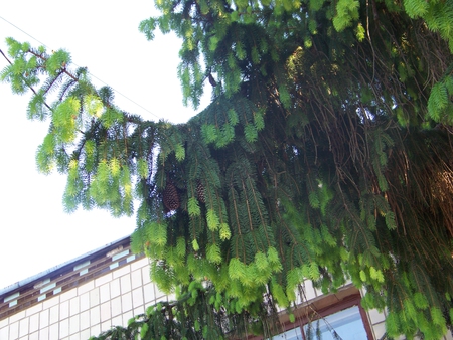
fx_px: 812
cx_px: 226
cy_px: 170
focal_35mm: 62
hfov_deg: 31.2
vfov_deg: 23.7
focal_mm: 10.5
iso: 67
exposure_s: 1/40
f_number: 3.2
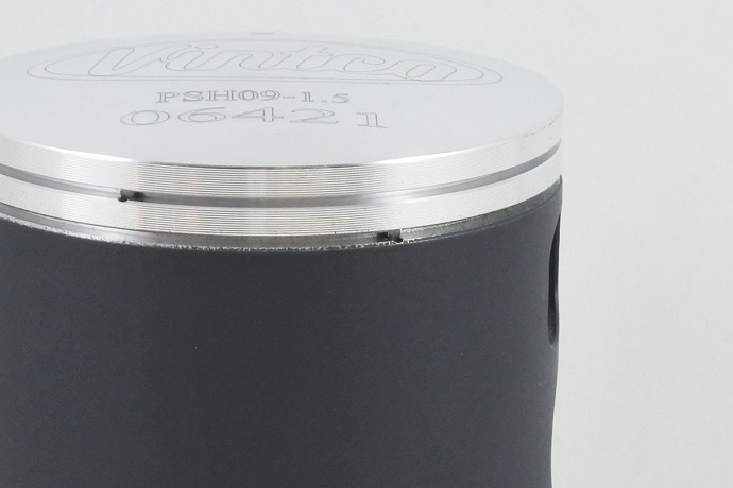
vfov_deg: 9.2
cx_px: 255
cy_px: 437
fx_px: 3034
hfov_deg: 13.8
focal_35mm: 149
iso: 720
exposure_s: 1/125
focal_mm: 22.3
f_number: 4.8
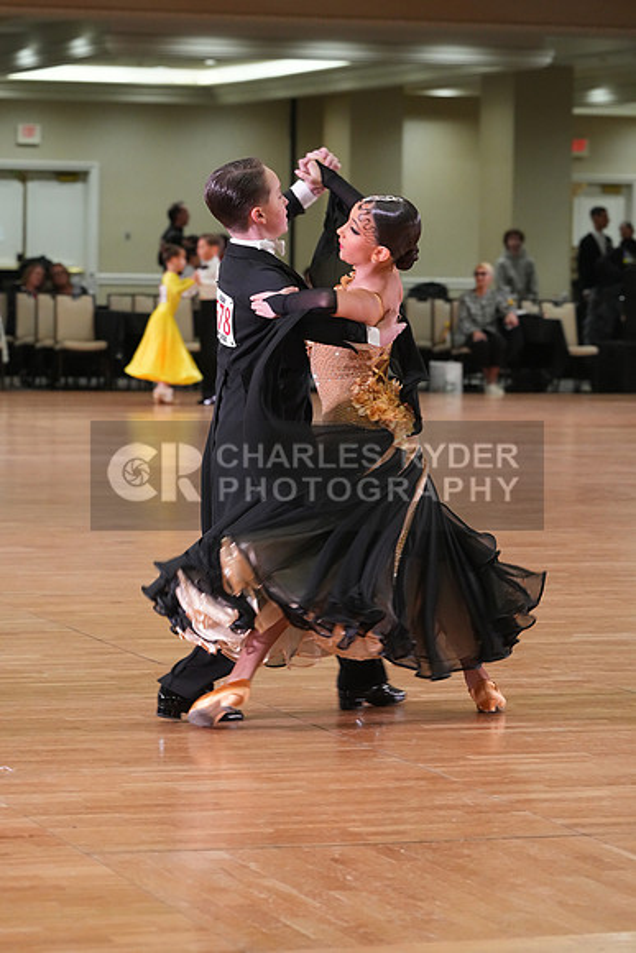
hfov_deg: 10.2
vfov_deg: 15.2
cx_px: 318
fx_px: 3575
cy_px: 476
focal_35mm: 135
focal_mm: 135
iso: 4000
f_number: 6.3
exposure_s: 1/200
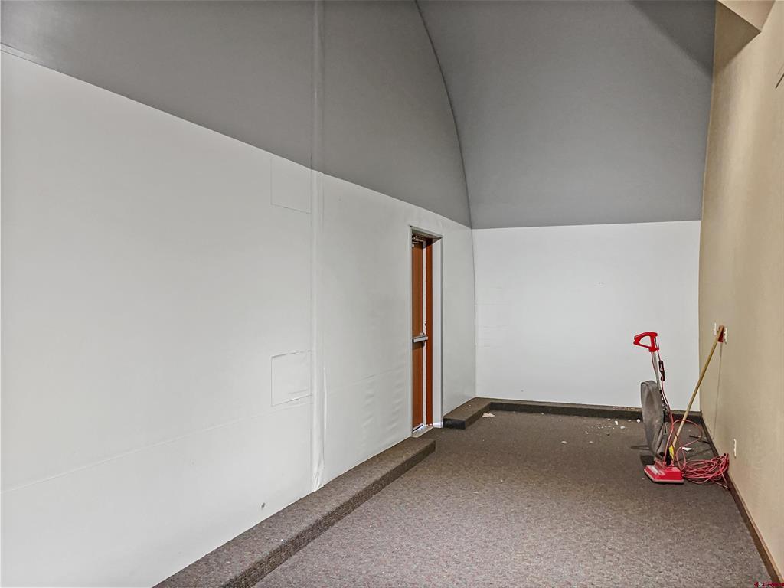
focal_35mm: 26
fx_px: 589
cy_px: 294
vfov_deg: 53.1
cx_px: 392
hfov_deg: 67.3
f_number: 1.6
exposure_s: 1/30
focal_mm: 5.1
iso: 500
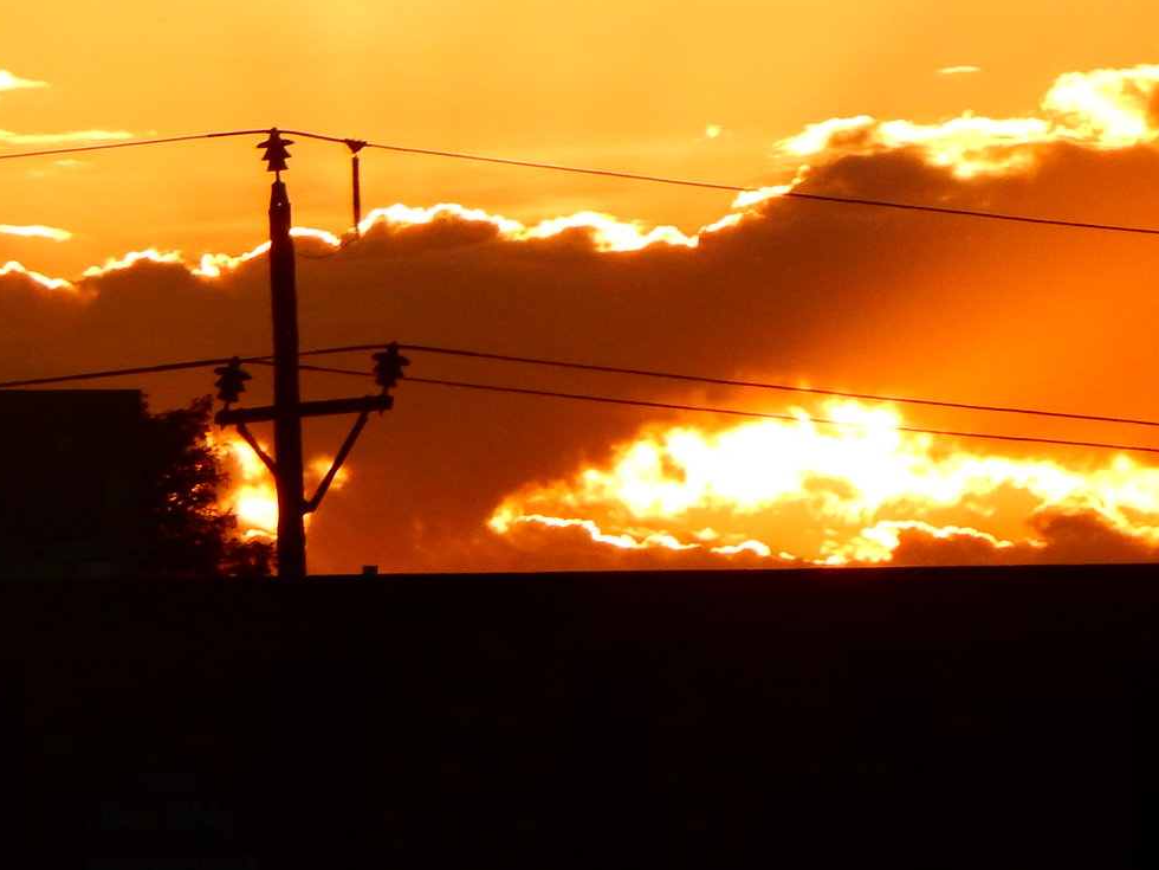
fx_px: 23839
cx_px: 1144
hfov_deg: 2.8
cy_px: -220
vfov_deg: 2.1
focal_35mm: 712
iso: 125
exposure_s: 1/640
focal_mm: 50.1
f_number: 5.7
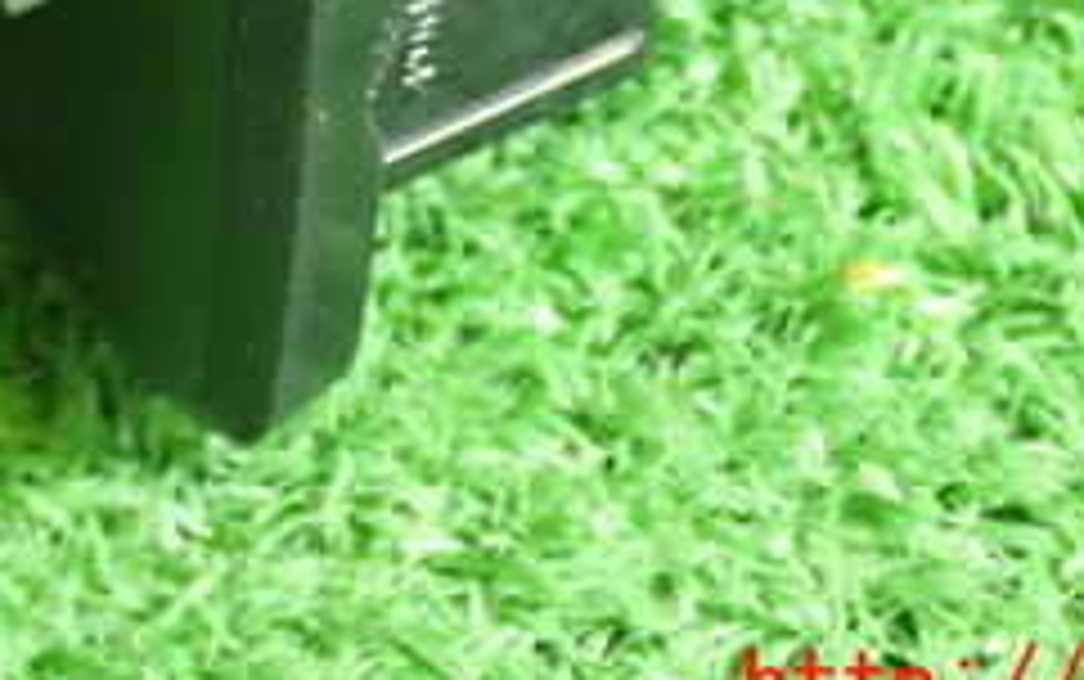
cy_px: -266
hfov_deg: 15.8
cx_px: 409
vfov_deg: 9.7
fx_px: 3902
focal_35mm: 132
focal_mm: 9.01
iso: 800
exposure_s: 1/40
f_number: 3.2
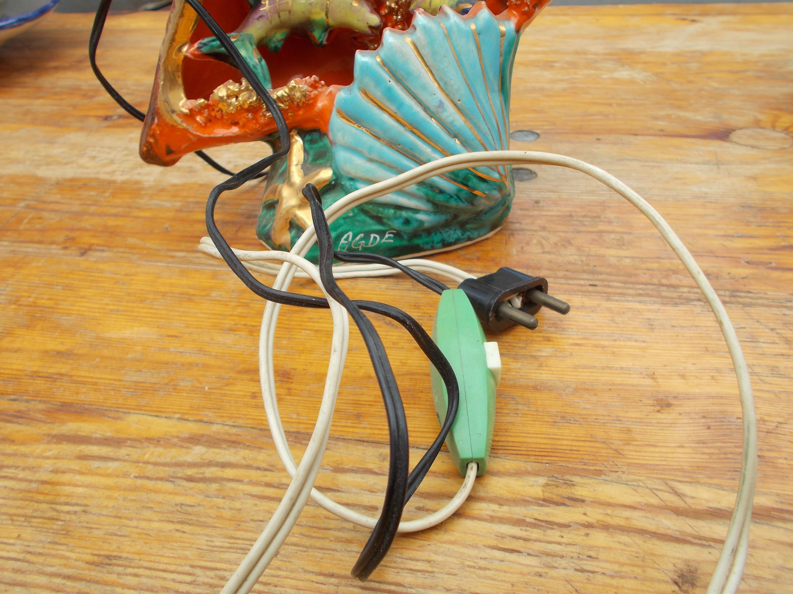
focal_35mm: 30
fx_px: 687
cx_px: 396
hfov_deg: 60.0
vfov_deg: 46.8
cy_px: 297
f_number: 3.4
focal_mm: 5.3
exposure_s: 1/160
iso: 80
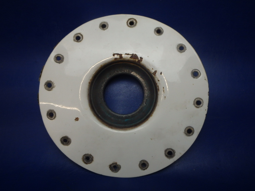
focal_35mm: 28
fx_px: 206
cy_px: 96
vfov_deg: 49.7
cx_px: 128
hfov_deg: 63.4
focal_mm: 5
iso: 200
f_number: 3.9
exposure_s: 1/60
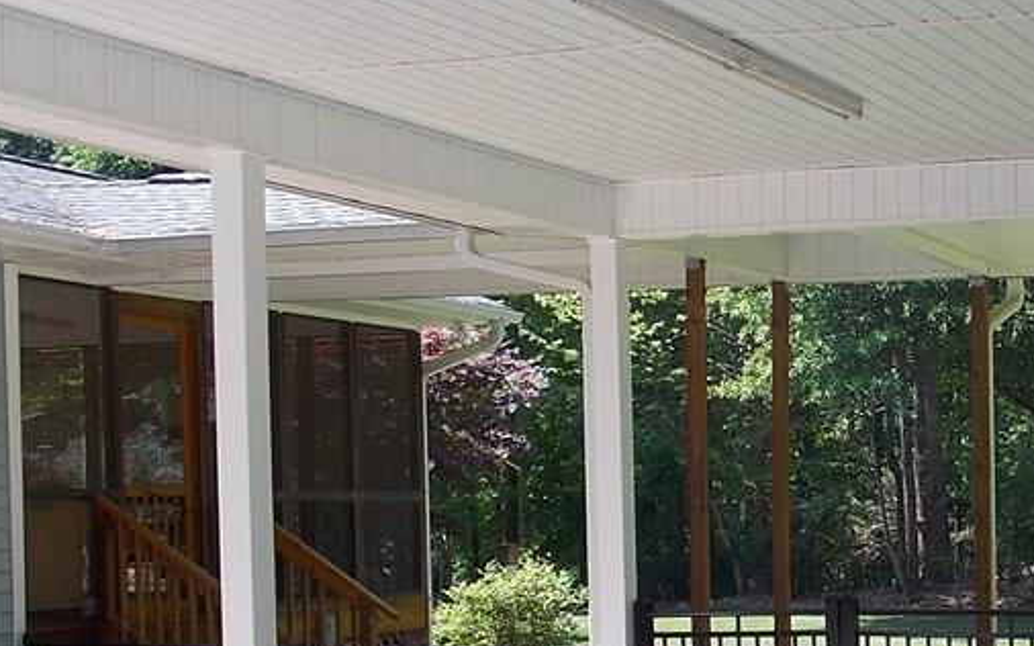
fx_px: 2057
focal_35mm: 73
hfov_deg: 26.7
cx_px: 1034
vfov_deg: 17.5
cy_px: 628
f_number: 3.4
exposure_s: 1/200
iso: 80
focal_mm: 6.1
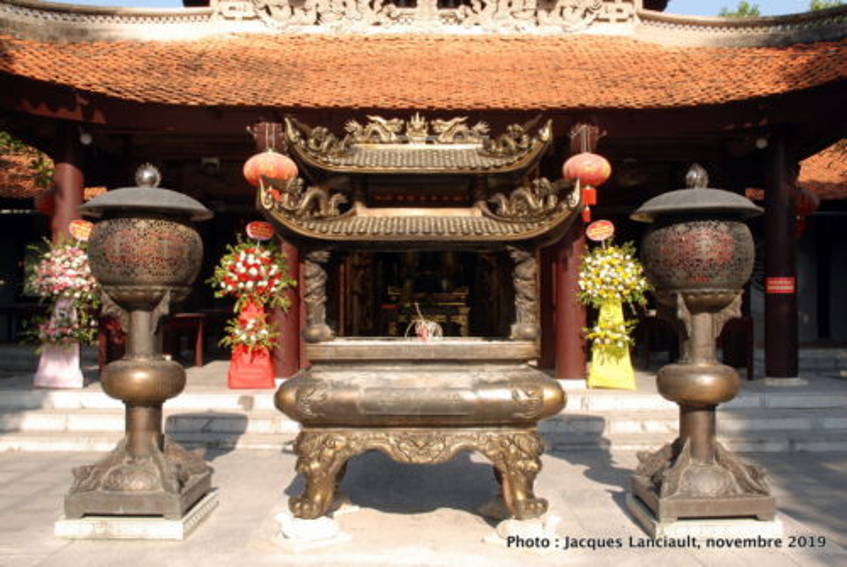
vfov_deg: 40.1
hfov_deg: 57.2
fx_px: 778
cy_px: 284
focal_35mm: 33
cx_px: 424
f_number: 11
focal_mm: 22
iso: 100
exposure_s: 1/50
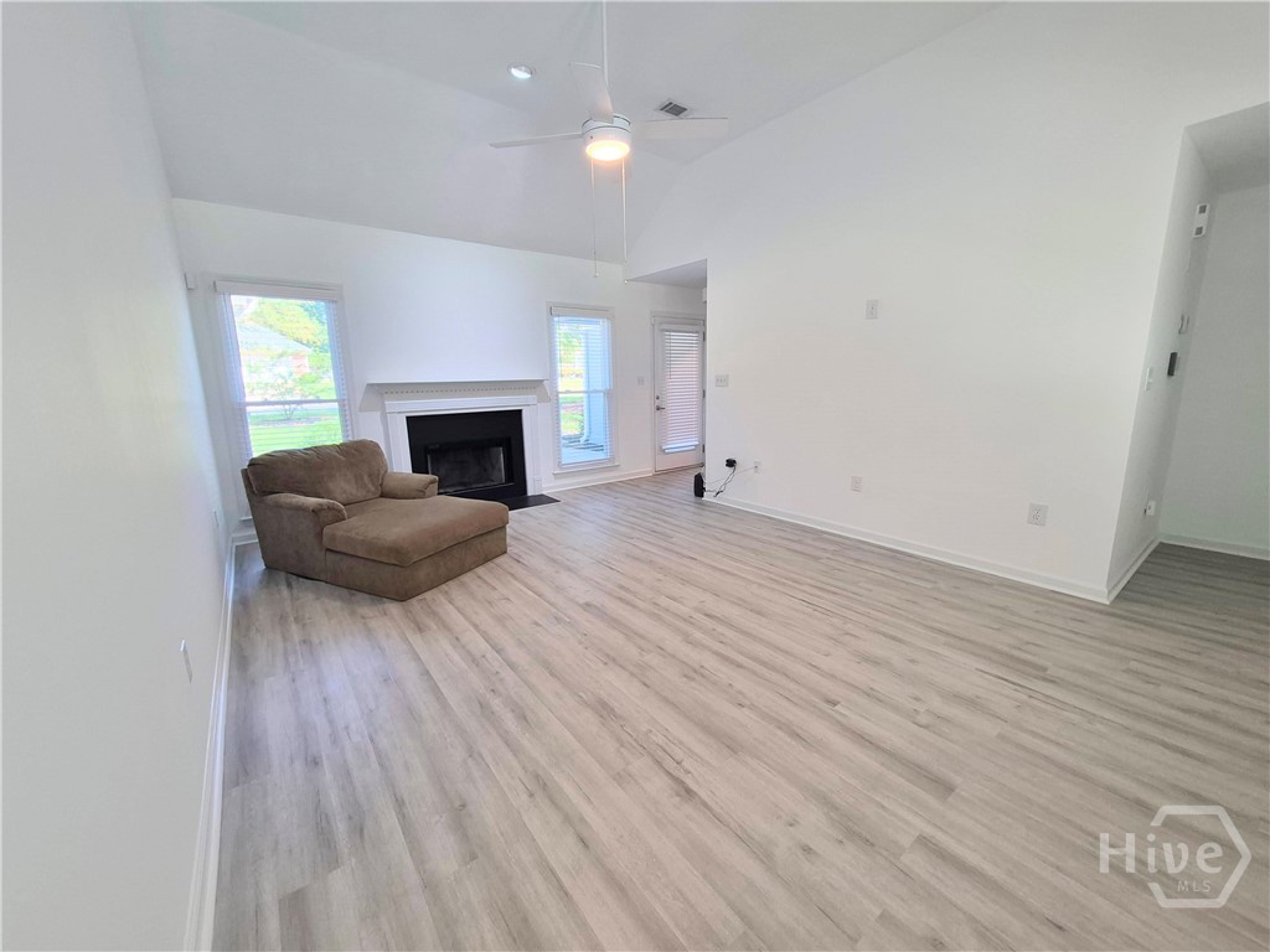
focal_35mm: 13
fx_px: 477
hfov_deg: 106.2
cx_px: 635
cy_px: 476
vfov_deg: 89.9
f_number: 2.2
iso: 100
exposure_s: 1/60
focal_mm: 1.74
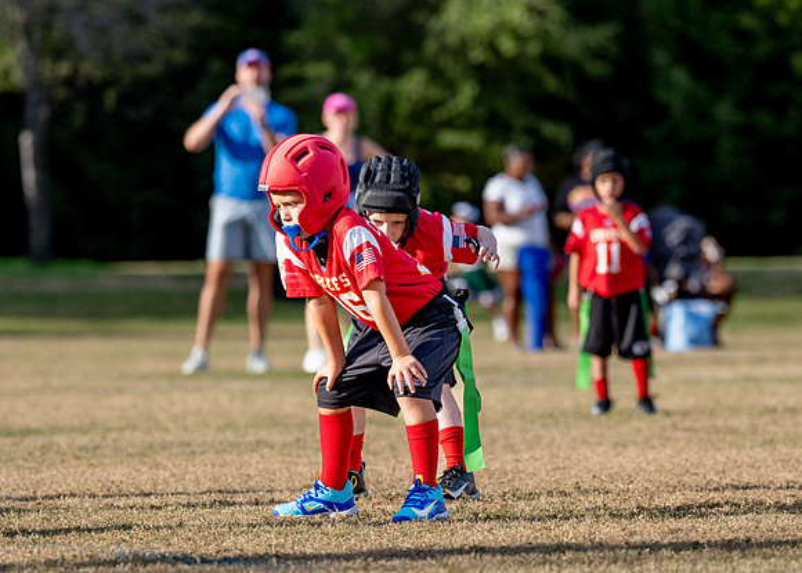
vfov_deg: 5.9
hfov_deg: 8.3
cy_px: 292
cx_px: 372
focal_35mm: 243
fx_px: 5545
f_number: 2.8
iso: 250
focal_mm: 138
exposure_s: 1/4000
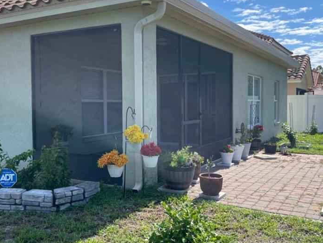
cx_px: 148
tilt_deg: -2.4
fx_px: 345
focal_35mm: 37
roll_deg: +0.4
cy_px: 118
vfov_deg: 38.7
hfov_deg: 50.1
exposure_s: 1/1946
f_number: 1.6
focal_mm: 5.1
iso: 32
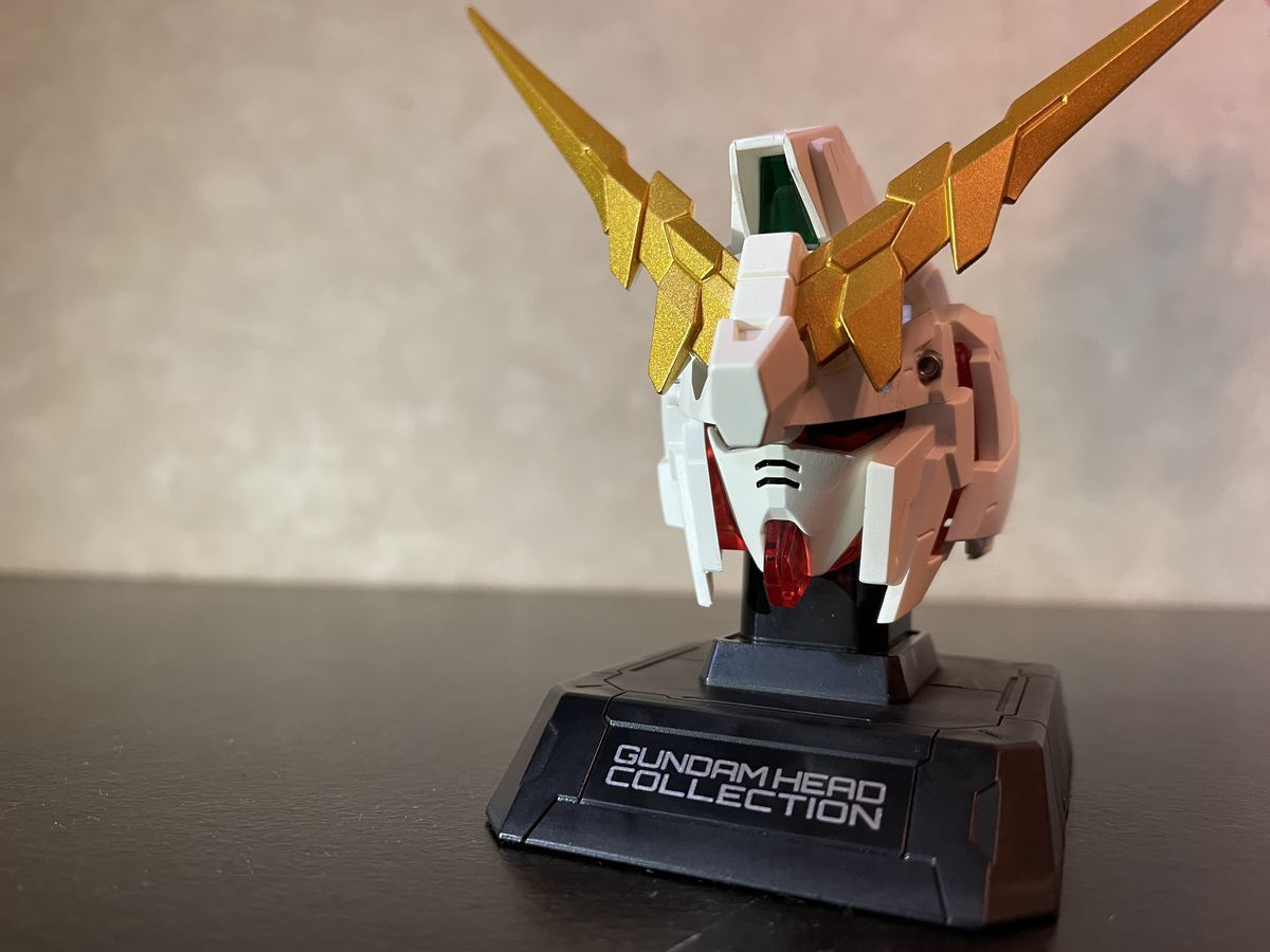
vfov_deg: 53.1
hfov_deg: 67.3
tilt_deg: +1.5
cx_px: 635
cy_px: 476
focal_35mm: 26
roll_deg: -0.9
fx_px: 954
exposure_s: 1/50
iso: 160
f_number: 1.6
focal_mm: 4.2
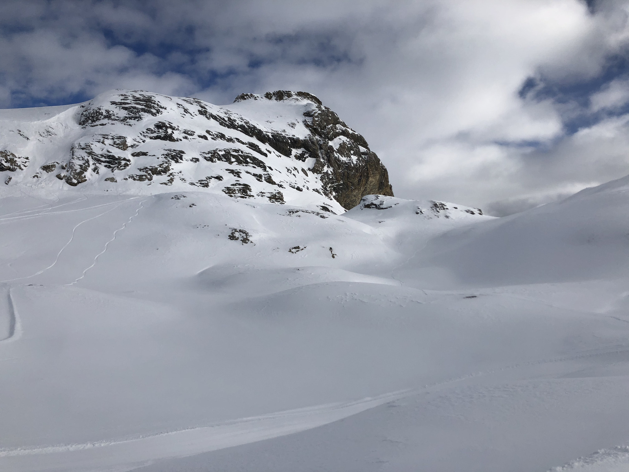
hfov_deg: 63.4
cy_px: 236
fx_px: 509
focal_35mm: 28
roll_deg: -2.1
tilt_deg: +3.4
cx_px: 314
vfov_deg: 49.7
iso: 25
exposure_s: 1/6024
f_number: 1.8
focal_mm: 4
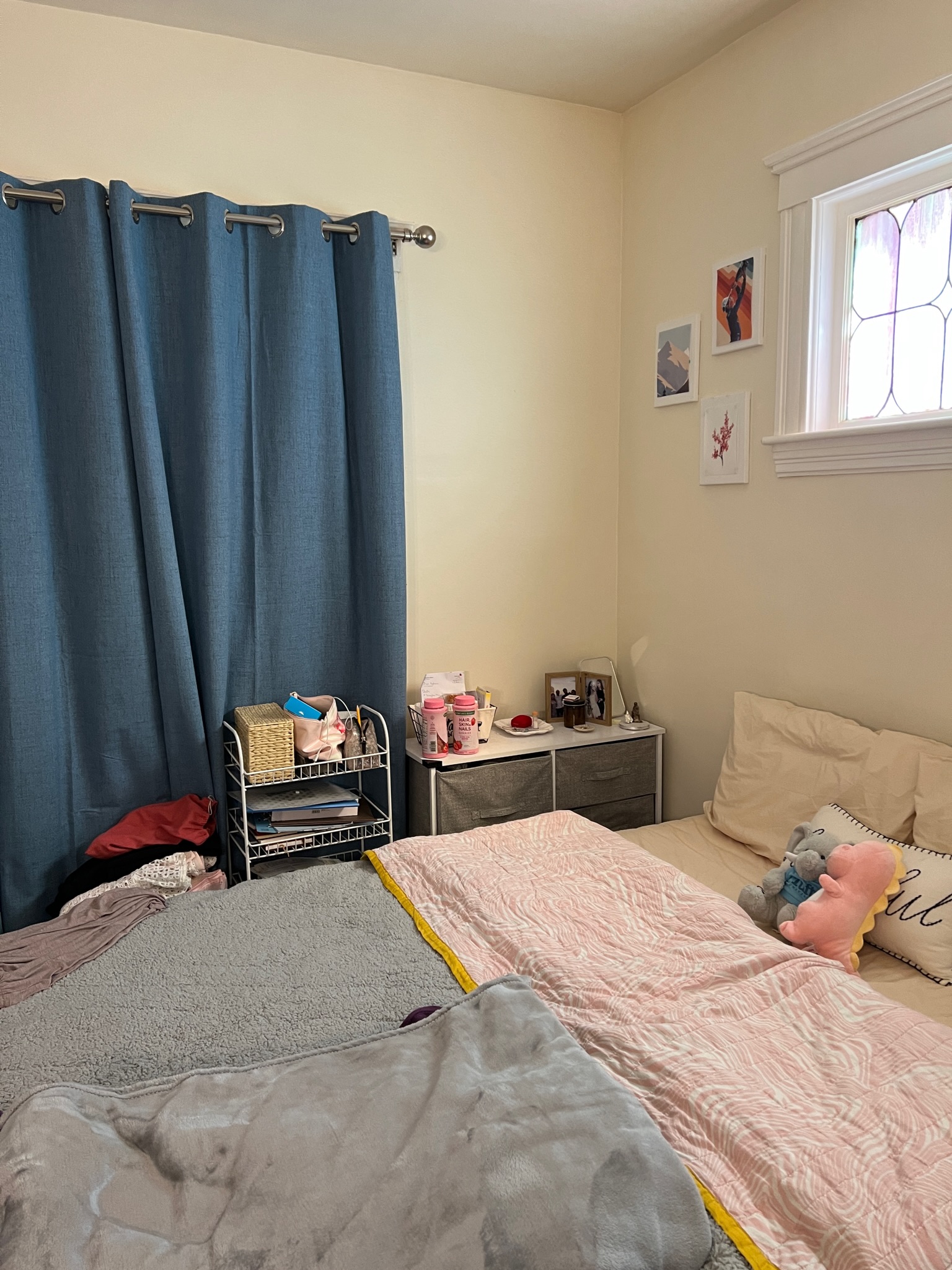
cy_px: 635
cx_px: 476
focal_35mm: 26
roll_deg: +1.0
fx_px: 954
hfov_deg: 53.0
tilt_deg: -8.1
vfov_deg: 67.3
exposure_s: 1/60
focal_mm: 5.7
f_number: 1.5
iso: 160
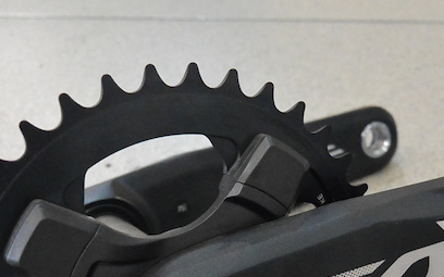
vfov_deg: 21.4
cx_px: 301
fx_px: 702
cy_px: 288
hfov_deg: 34.7
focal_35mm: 58
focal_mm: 11
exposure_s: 1/125
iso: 3200
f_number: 3.5
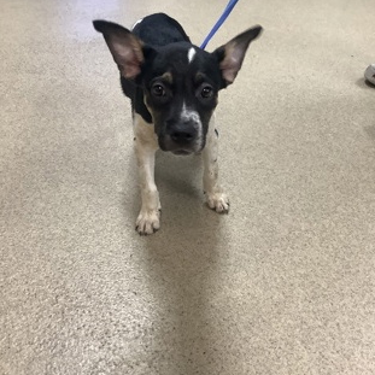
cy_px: 191
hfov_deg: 44.9
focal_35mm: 37
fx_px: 453
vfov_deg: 44.9
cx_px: 189
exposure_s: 1/60
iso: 160
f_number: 2.4
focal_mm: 3.3
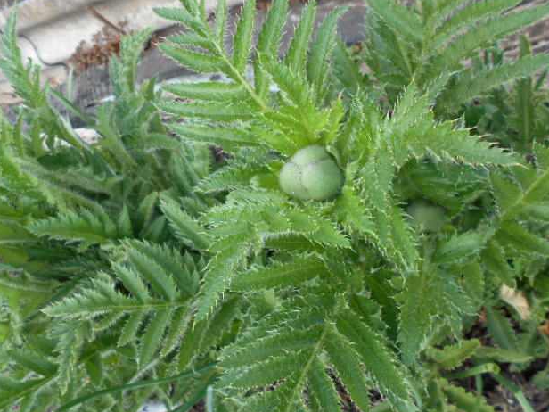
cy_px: 206
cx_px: 266
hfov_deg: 65.3
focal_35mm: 27
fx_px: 428
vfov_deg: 51.4
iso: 80
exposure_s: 1/100
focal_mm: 4.6
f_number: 3.2
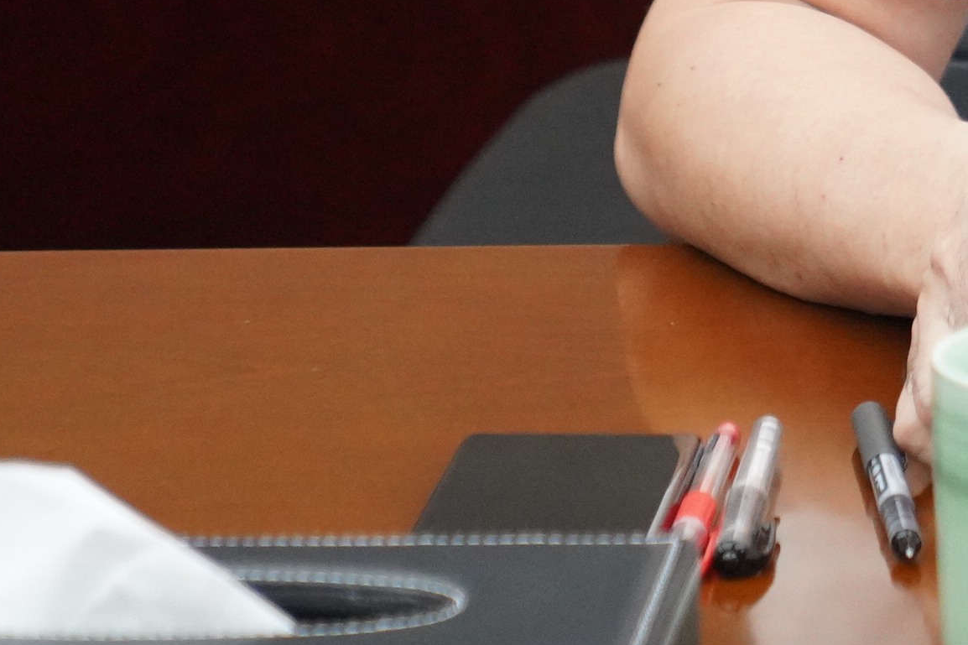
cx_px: 1627
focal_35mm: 274
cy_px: -405
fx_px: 7366
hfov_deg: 7.3
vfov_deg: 5.0
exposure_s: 1/320
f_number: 2.8
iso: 2500
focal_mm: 70
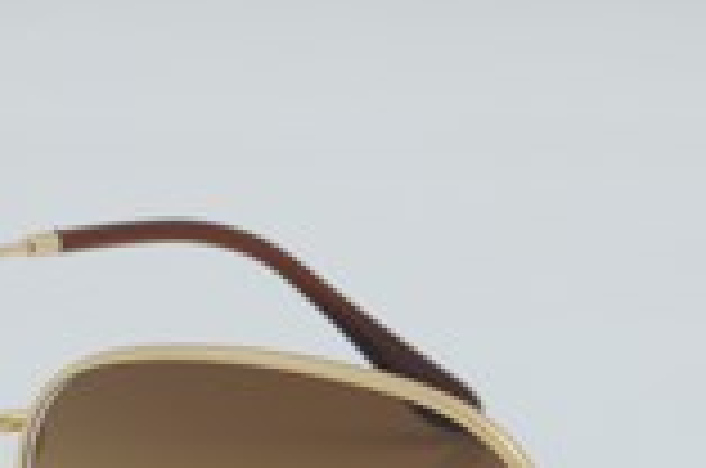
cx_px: 387
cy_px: 567
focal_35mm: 191
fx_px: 3738
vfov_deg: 7.1
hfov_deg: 10.8
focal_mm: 50
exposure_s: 1/4
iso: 100
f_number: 29
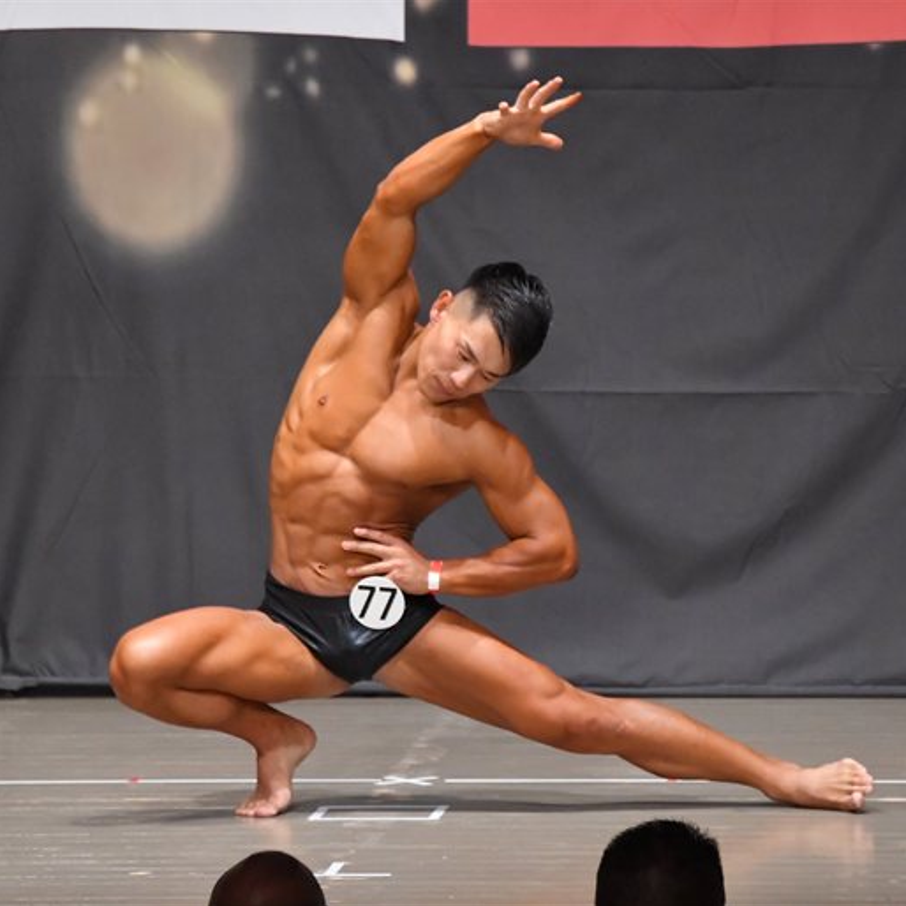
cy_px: 453
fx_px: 10245
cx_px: 449
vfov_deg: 5.1
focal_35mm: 346
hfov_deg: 5.1
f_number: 5.6
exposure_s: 1/400
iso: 8000
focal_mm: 180
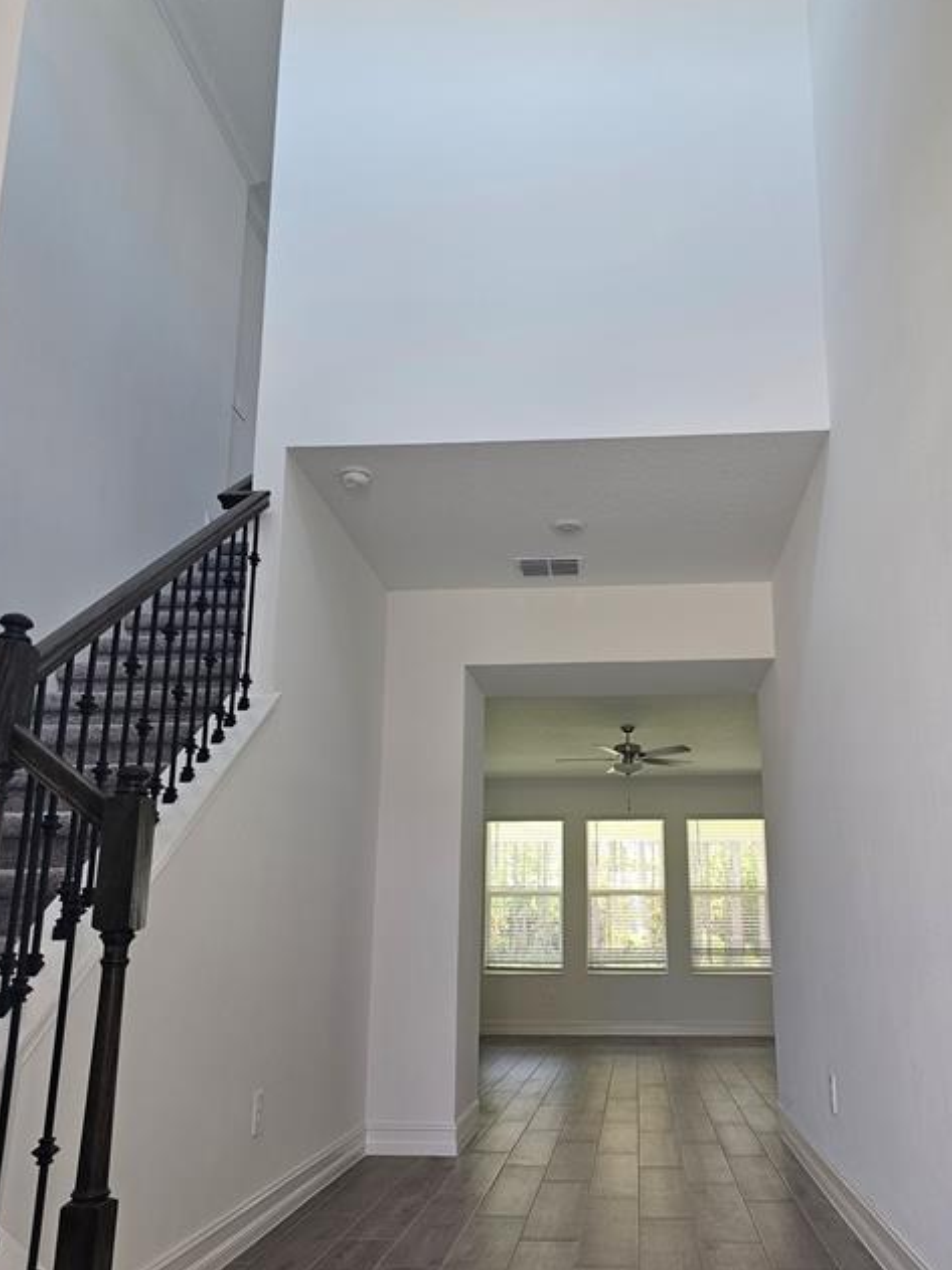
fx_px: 1027
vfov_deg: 63.3
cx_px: 556
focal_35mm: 28
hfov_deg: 49.5
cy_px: 694
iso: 160
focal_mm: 6.3
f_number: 1.7
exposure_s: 1/180
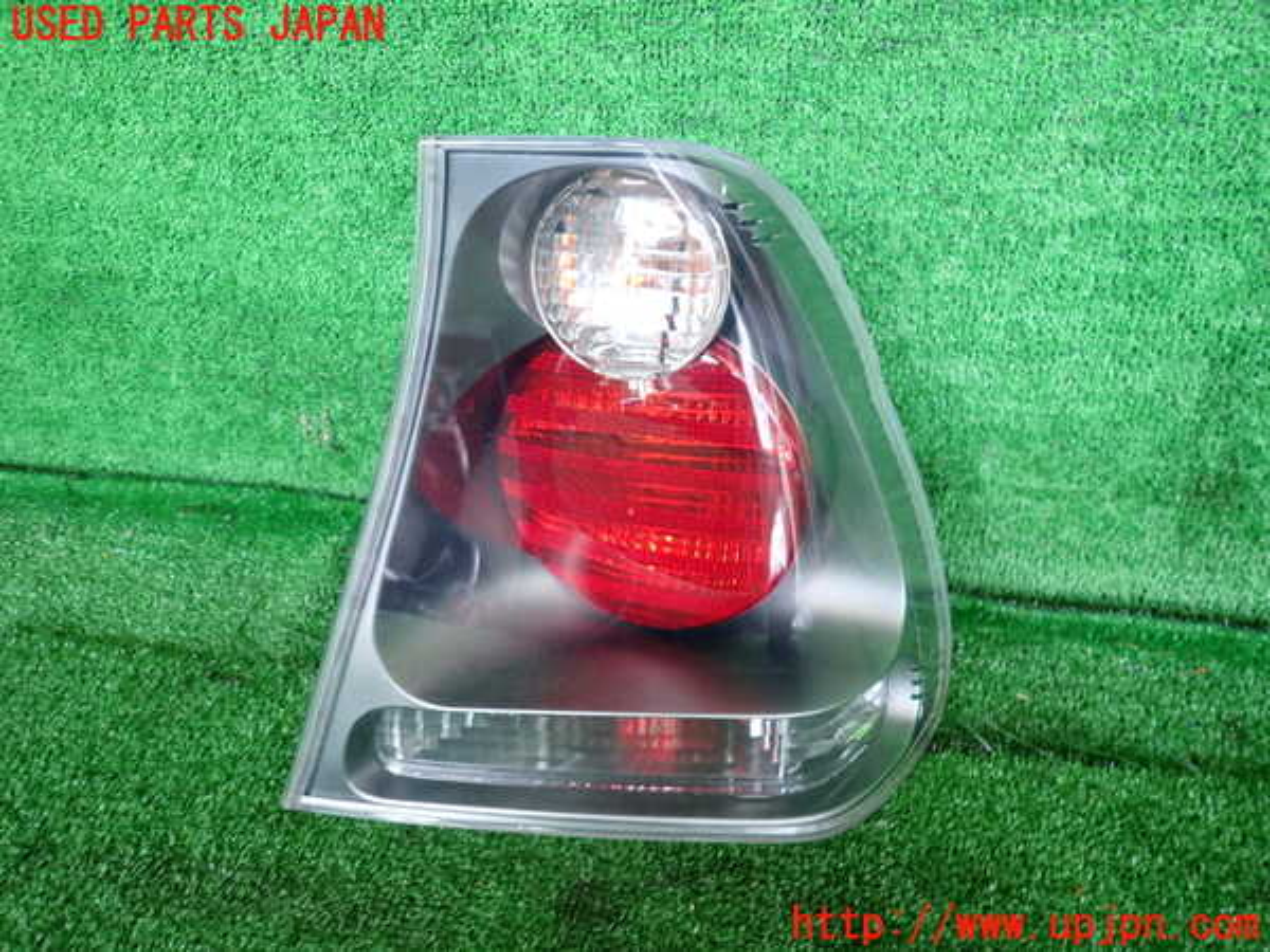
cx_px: 635
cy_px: 476
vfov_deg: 54.9
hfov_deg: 69.4
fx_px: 917
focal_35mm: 25
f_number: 2
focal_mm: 4.5
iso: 200
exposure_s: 1/60
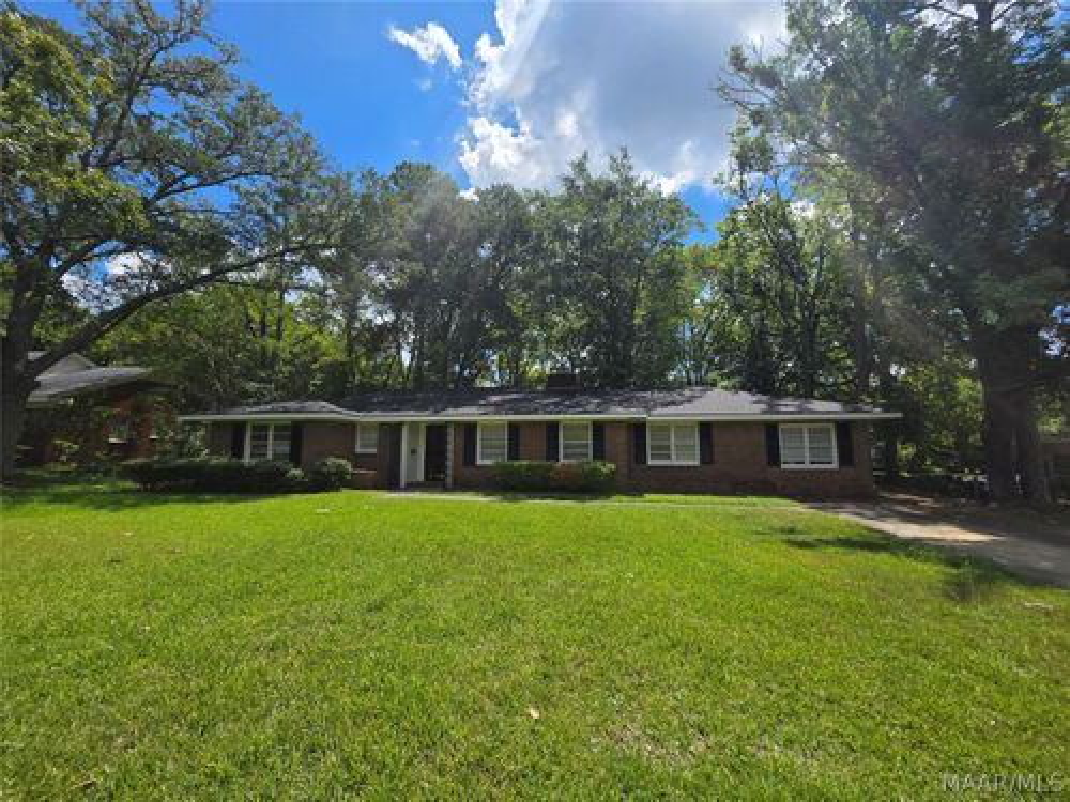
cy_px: 401
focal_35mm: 13
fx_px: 402
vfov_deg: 89.9
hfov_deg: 106.2
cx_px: 535
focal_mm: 2.2
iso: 40
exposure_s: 1/2500
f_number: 1.9
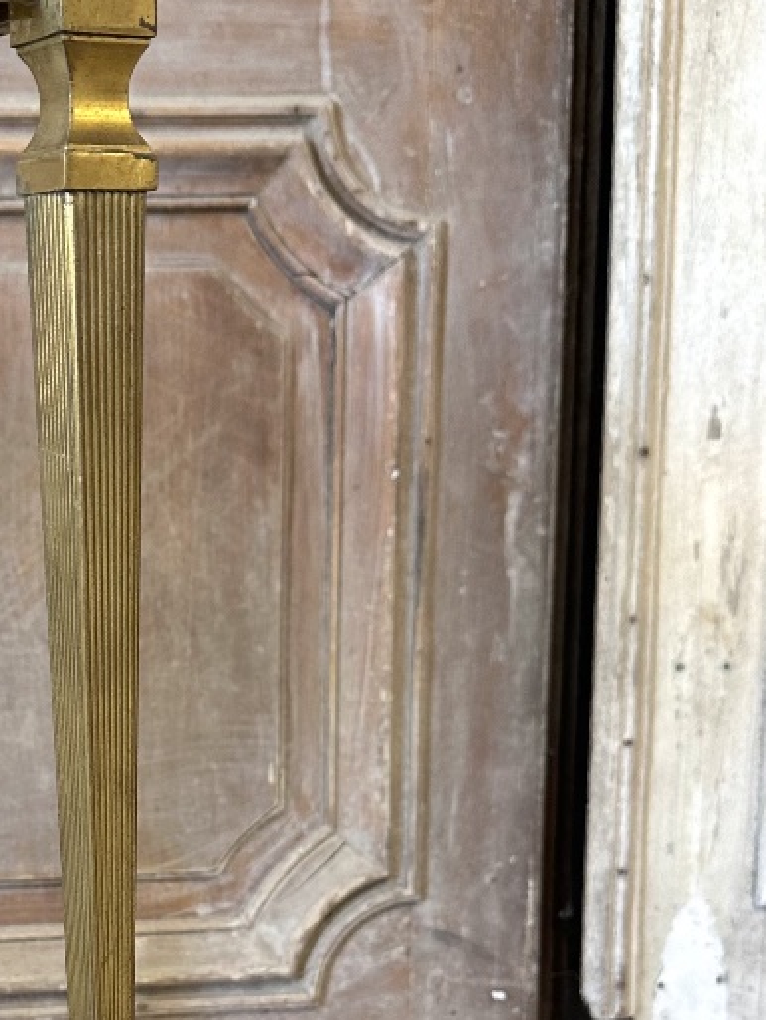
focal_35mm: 56
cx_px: 67
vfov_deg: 32.8
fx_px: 1651
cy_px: 889
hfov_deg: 25.3
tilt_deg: -16.9
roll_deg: +1.1
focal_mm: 6.86
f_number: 1.78
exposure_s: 1/50
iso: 160
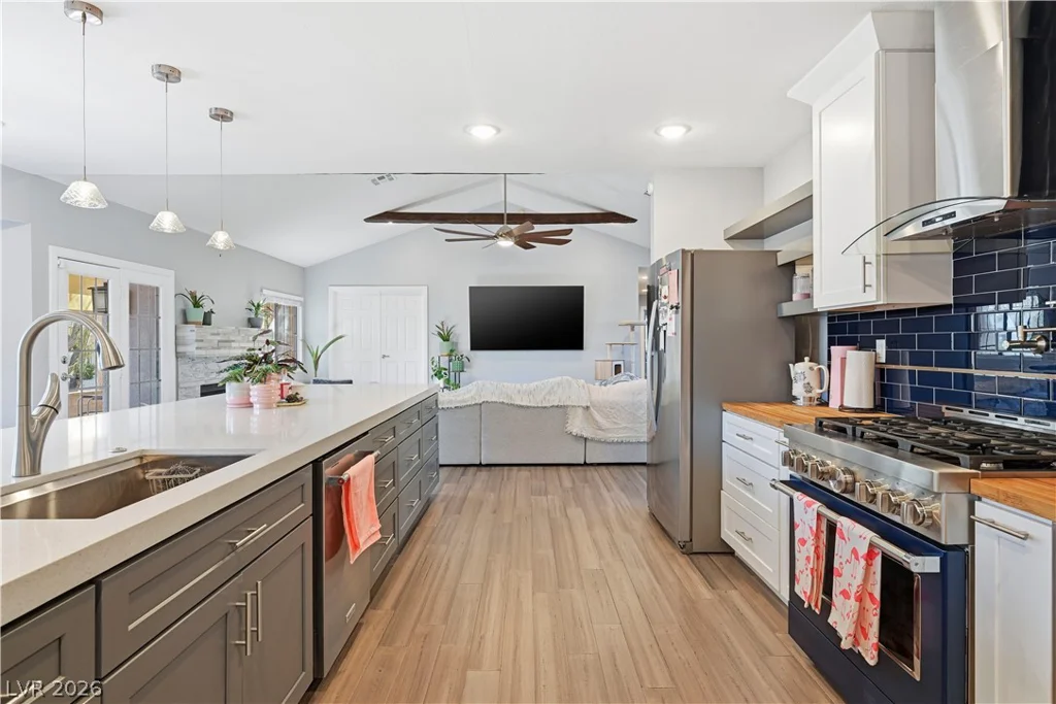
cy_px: 352
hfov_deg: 85.4
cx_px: 528
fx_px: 572
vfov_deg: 63.2
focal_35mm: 20
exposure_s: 1/100
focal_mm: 19.5
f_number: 9
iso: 500
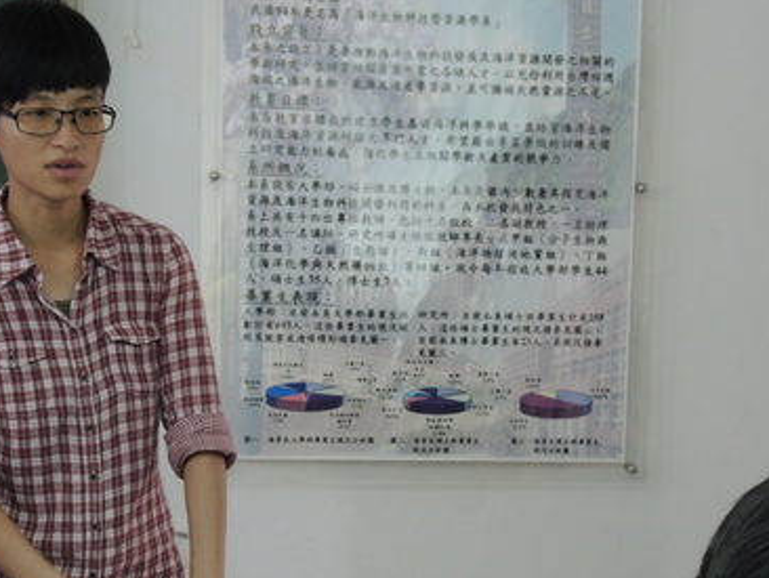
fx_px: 2112
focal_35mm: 95
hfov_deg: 20.6
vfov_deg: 15.5
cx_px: 399
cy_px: 469
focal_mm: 12.5
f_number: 2.8
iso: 450
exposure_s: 1/13
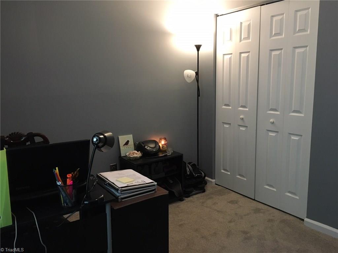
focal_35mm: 29
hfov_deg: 61.7
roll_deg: +1.0
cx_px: 169
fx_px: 283
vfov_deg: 48.2
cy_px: 126
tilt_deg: -12.1
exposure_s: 1/30
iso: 200
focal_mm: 4.15
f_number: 2.2
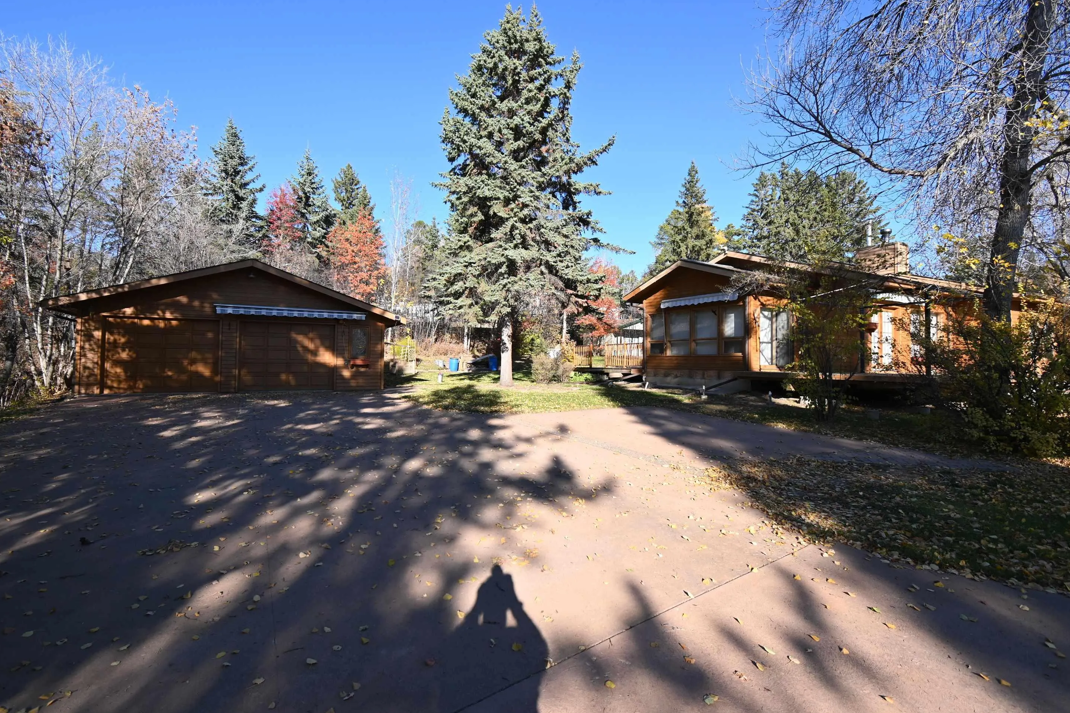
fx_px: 476
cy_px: 351
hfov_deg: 96.7
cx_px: 521
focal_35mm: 16
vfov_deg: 73.7
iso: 110
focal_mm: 10
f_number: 5.6
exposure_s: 1/250
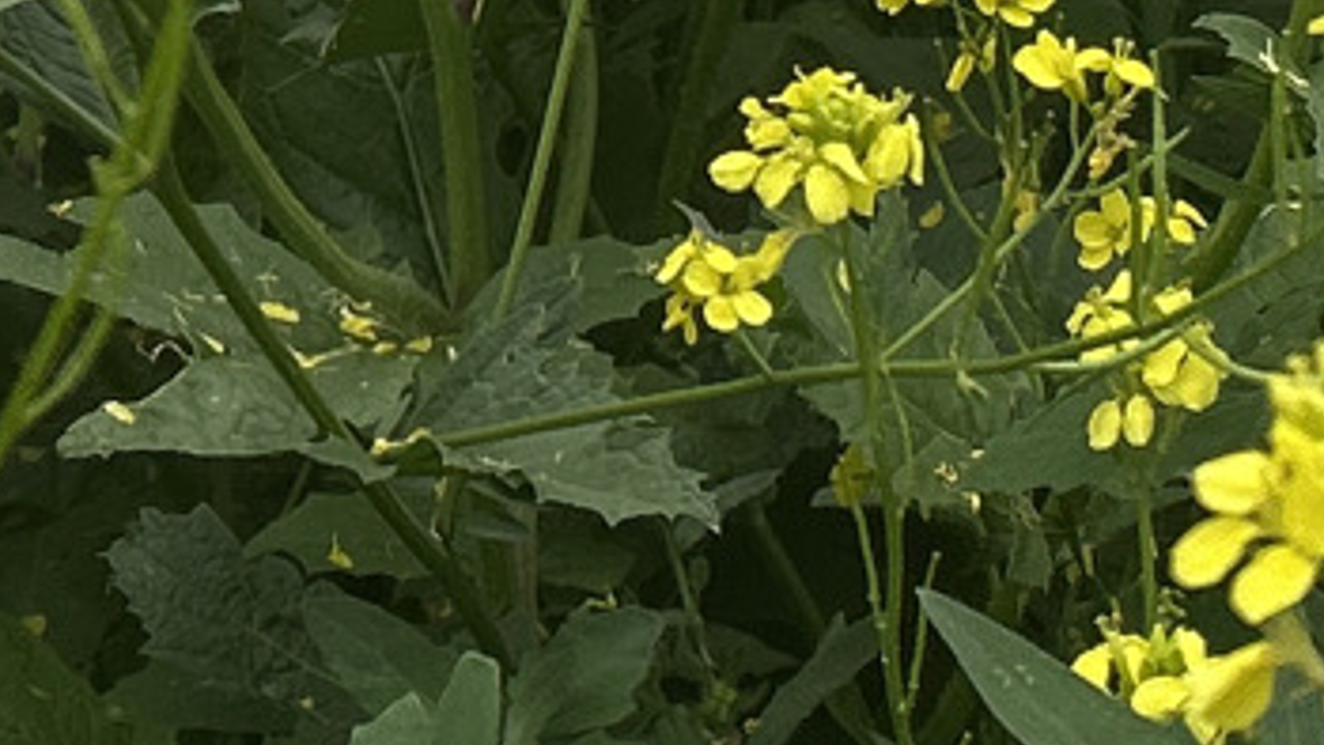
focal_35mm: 162
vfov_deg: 6.8
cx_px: 11
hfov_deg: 13.1
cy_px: -1384
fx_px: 5688
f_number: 1.5
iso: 50
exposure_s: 1/4115
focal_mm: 5.7
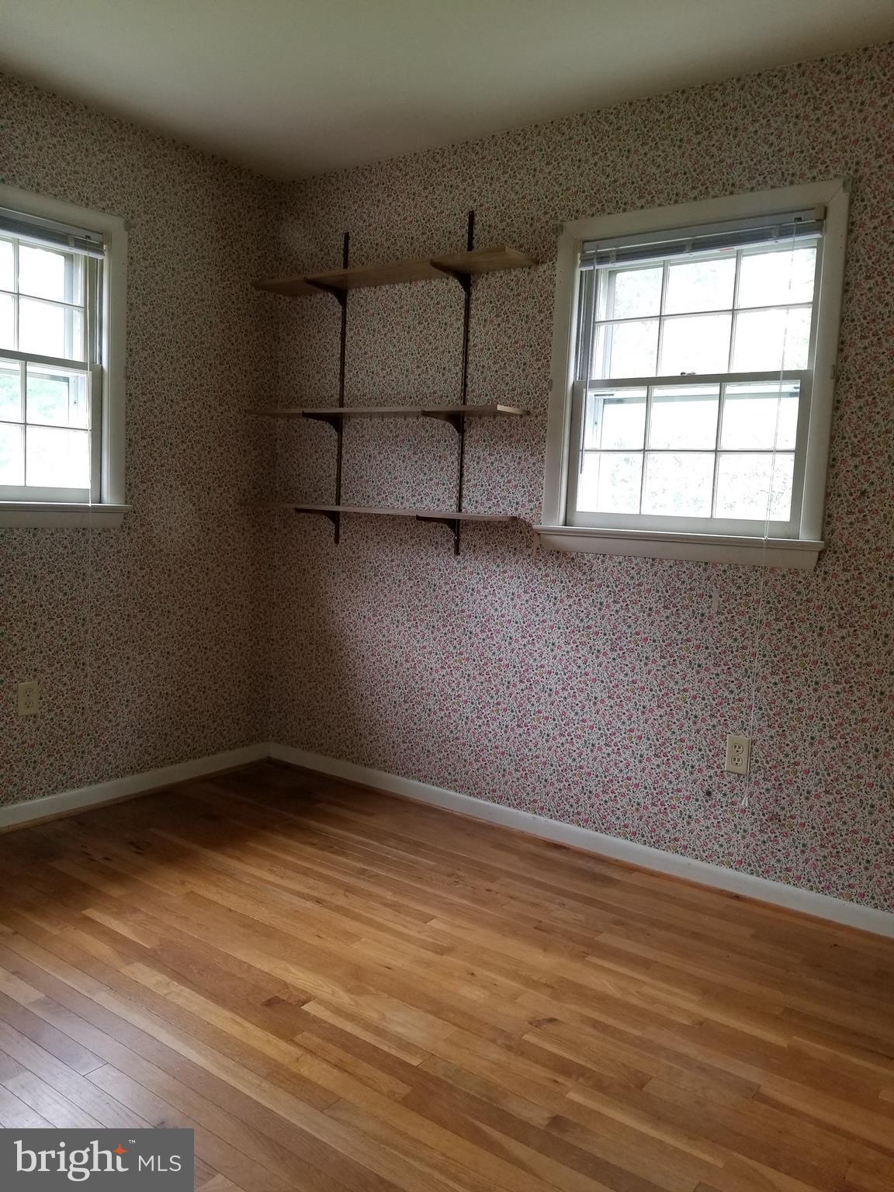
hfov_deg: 53.1
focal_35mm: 26
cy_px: 596
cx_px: 447
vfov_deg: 67.3
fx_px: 895
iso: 125
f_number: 1.7
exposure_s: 1/60
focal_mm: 4.3
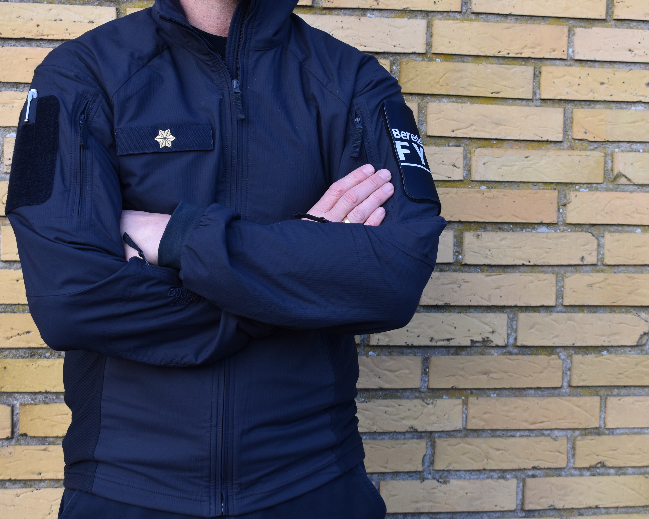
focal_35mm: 69
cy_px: 250
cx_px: 361
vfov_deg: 22.2
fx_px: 1325
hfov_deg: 27.5
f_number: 5.6
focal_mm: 34
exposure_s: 1/125
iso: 200
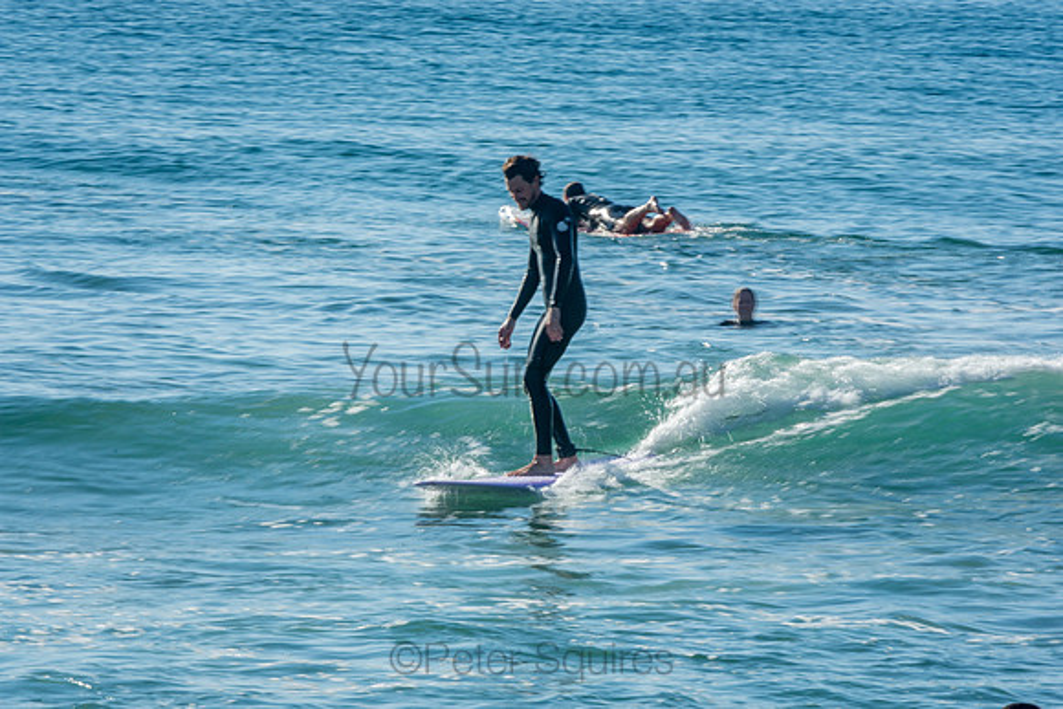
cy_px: 354
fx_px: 13733
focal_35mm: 465
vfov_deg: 3.0
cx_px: 532
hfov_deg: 4.4
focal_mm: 310
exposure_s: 1/30
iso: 100
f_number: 25
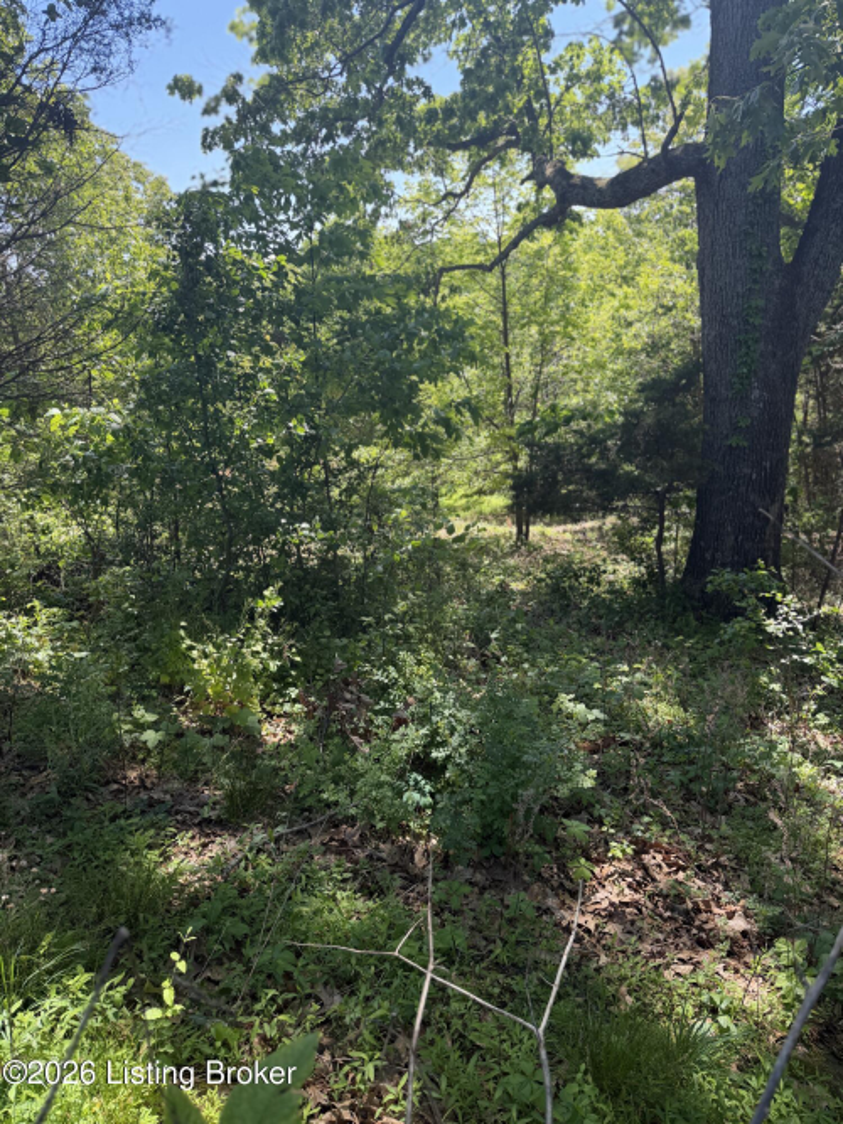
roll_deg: +5.8
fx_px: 780
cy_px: 562
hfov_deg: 56.8
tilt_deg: -19.5
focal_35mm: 24
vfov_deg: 71.6
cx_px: 422
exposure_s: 1/602
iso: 100
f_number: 1.78
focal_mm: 6.76
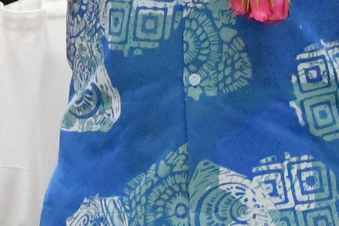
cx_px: 198
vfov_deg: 4.4
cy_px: -208
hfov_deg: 6.7
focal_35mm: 306
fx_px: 2880
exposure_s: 1/200
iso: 8000
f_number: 5.6
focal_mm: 70
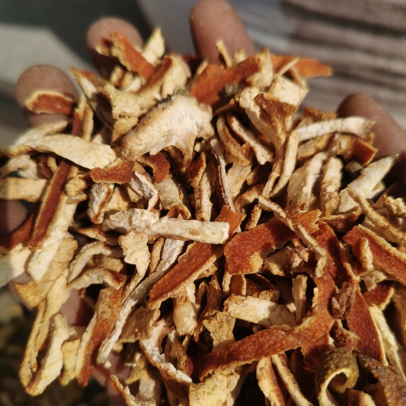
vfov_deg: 51.0
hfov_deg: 51.1
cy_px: 220
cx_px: 202
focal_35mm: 32
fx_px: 425
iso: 50
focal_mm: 5.58
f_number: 1.8
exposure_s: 1/4739
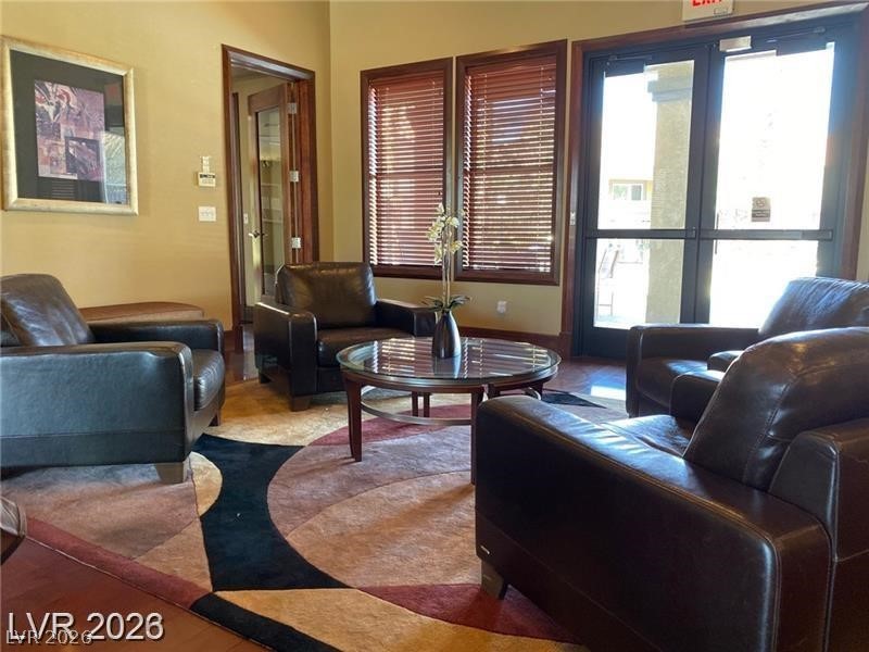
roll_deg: -0.4
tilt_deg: -8.0
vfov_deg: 53.1
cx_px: 434
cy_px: 326
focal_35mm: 26
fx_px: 653
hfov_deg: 67.3
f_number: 1.8
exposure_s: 1/60
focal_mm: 4.25
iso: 250
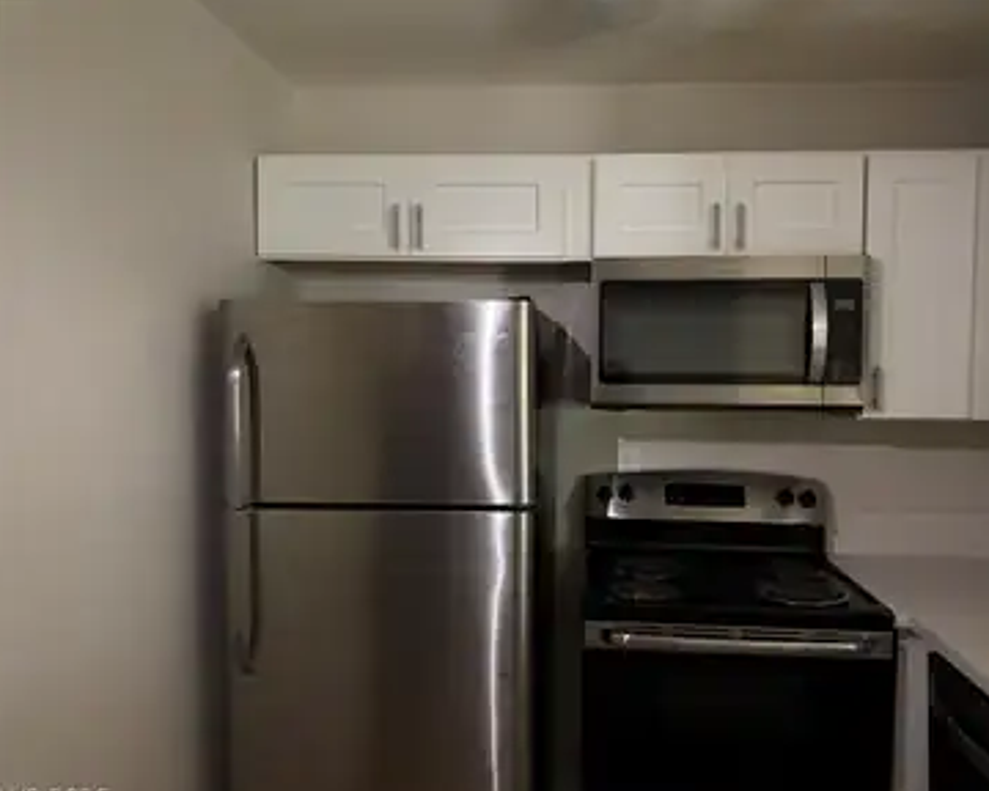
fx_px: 761
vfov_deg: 54.9
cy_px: 404
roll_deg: -0.8
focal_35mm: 26
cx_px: 541
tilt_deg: -1.7
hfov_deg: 65.9
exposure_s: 1/30
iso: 1000
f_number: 1.78
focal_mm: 6.76
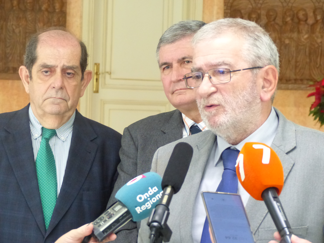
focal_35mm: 128
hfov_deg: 15.4
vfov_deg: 11.6
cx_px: 162
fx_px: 1198
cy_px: 122
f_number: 2.8
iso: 800
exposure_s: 1/80
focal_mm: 23.1
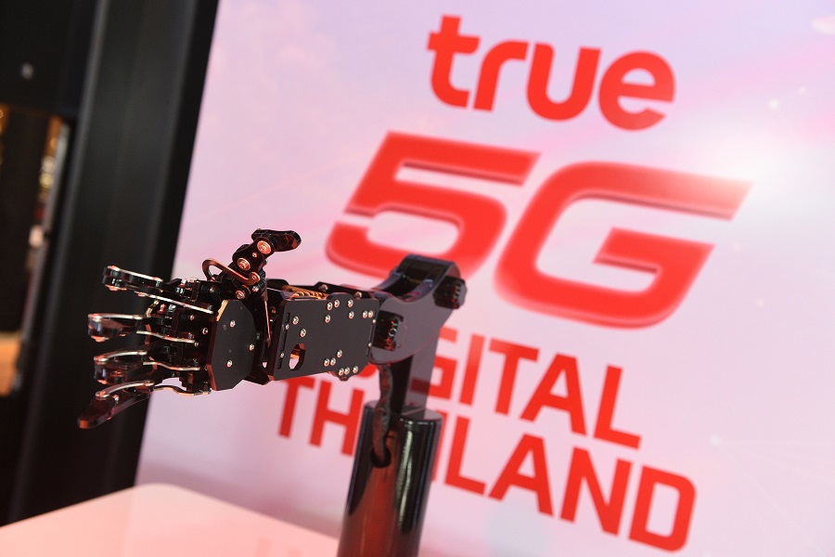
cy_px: 278
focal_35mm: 38
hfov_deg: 50.7
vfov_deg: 35.1
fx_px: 881
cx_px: 418
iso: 1600
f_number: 4
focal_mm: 38
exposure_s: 1/200
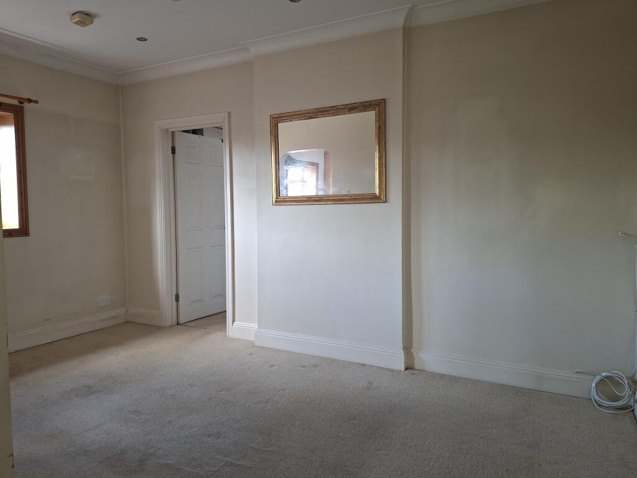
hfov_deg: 73.9
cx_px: 318
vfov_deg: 58.9
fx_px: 423
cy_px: 239
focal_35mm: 23
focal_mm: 5.54
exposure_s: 1/60
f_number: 1.8
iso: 160
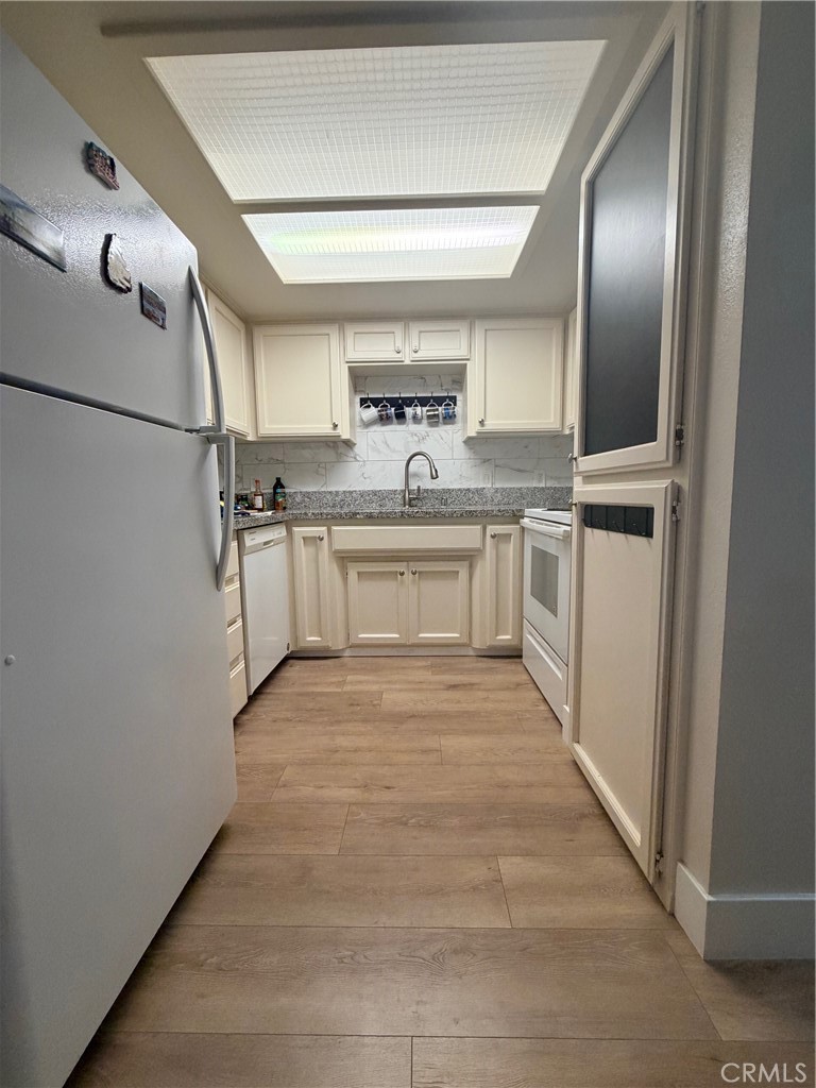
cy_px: 544
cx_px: 408
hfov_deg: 85.7
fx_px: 440
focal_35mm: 14
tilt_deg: -6.3
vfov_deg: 102.1
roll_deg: +1.3
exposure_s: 1/120
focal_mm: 2.22
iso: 200
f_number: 2.2
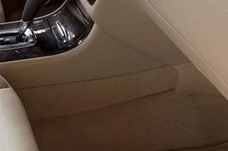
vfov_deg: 16.0
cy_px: 41
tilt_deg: -32.0
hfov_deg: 22.4
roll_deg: +3.3
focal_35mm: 85
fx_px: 538
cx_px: -32
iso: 64
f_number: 1.78
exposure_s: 1/121
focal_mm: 6.76
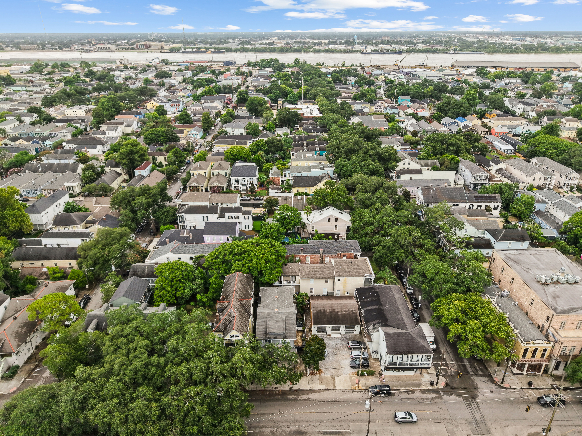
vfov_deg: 56.8
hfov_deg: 71.6
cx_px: 291
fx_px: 404
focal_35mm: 24
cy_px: 218
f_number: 1.8
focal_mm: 8.7
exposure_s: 1/1600
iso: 210
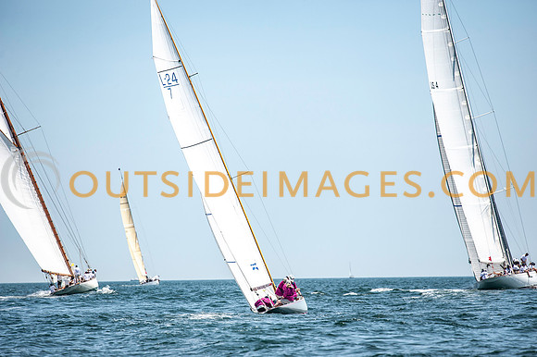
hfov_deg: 6.9
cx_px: 268
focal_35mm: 300
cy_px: 178
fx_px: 4472
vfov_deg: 4.6
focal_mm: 300
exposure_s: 1/2500
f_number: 5
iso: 250
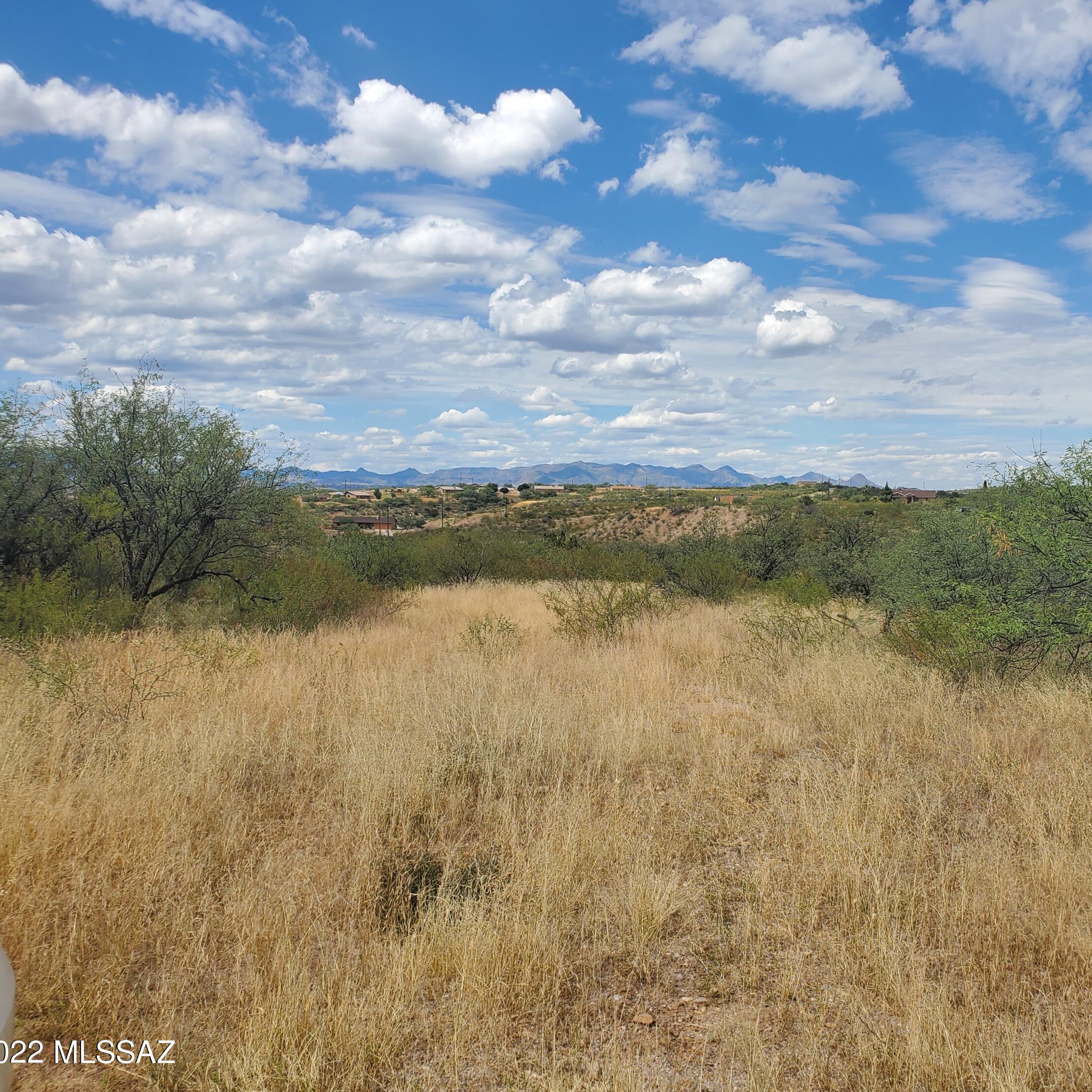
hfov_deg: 51.9
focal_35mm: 31
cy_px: 550
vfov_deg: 52.5
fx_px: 1106
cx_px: 686
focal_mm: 4.3
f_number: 2.4
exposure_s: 1/2122
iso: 50
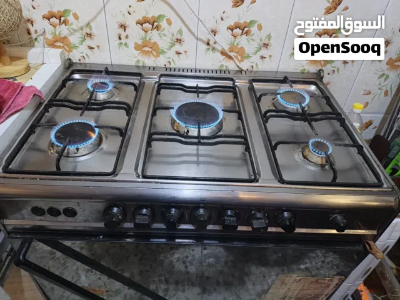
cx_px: 200
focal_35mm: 23
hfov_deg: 73.9
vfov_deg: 58.9
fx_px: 266
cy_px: 150
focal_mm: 4.71
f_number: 1.79
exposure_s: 1/33.3
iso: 1011
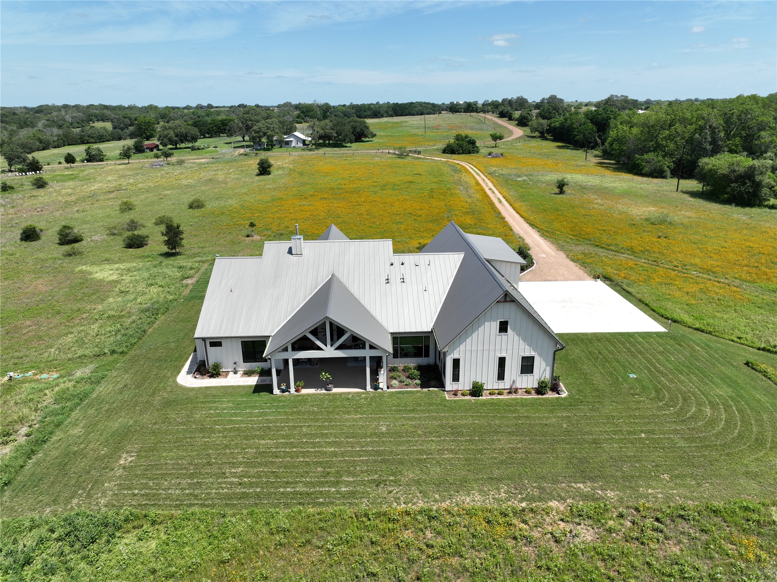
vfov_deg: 56.8
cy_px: 291
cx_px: 388
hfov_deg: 71.6
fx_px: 538
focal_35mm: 24
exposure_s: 1/1600
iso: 100
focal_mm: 12.29
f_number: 2.8
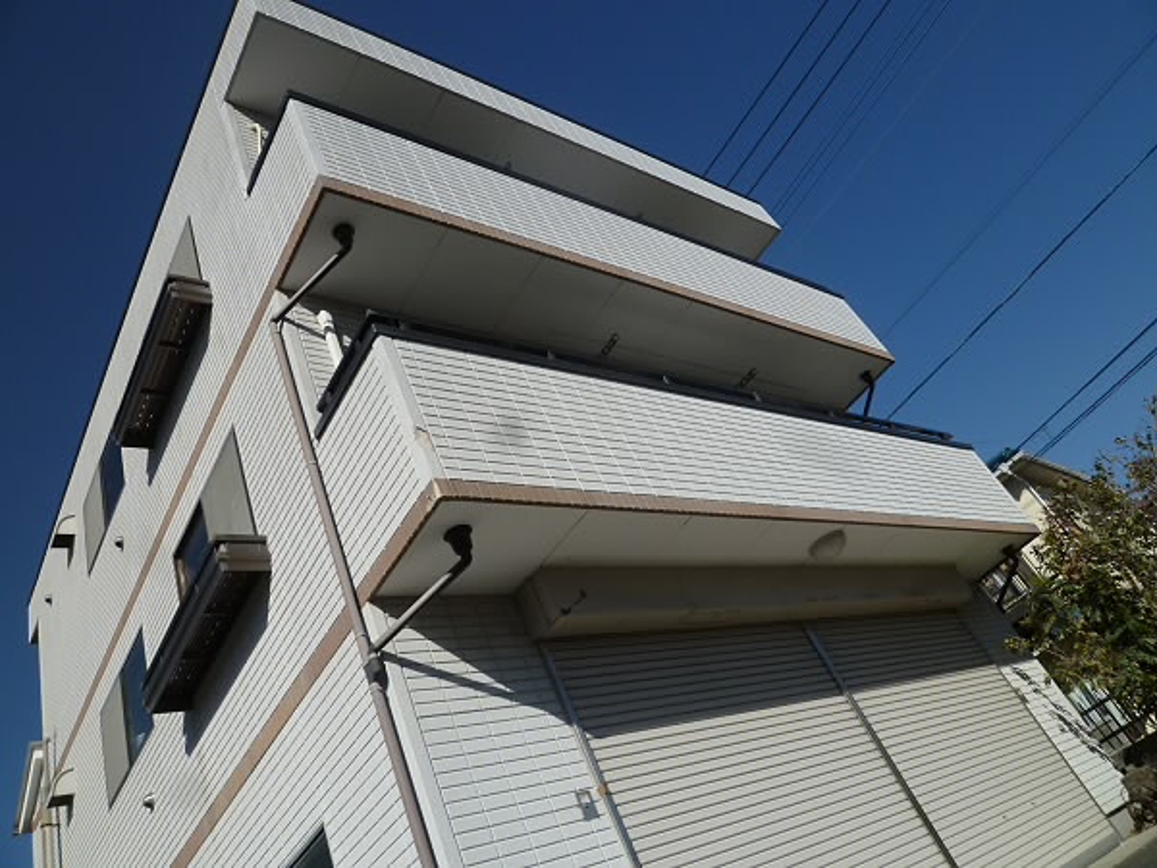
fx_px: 836
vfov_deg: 54.9
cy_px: 434
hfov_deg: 69.4
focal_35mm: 25
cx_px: 578
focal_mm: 4.5
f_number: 5.6
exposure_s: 1/640
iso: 80
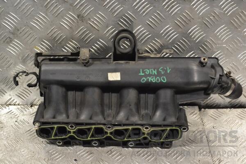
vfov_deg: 25.8
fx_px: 359
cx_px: 123
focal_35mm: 52
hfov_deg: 37.9
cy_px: 82
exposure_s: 1/250
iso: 3200
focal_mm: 35
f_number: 8
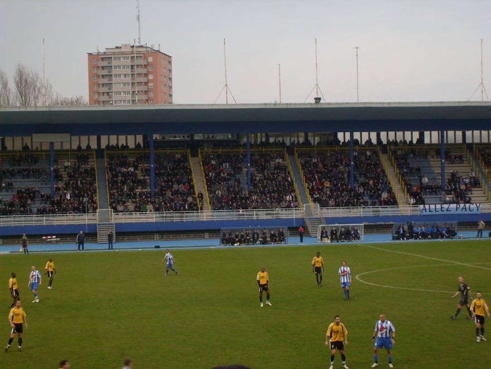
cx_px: 246
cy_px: 184
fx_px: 1149
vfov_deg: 18.2
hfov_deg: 24.1
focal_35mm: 81
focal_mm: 13.7
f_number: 4.2
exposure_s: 1/30
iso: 100
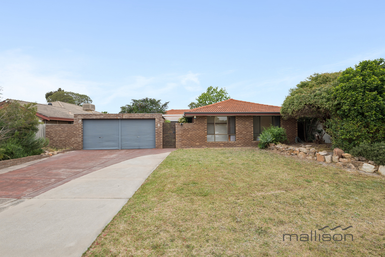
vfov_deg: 70.4
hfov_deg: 93.3
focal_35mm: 17
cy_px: 128
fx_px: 182
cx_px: 192
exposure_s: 1/80
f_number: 8
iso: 100
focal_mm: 17
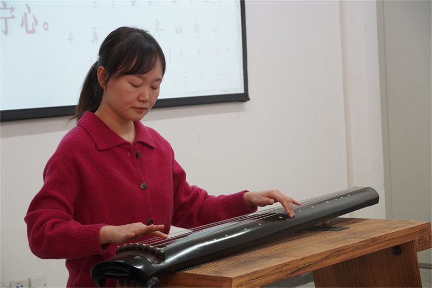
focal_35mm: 86
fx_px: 1026
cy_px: 144
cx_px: 216
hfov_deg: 23.8
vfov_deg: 16.0
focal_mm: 57
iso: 2000
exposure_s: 1/160
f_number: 5.6
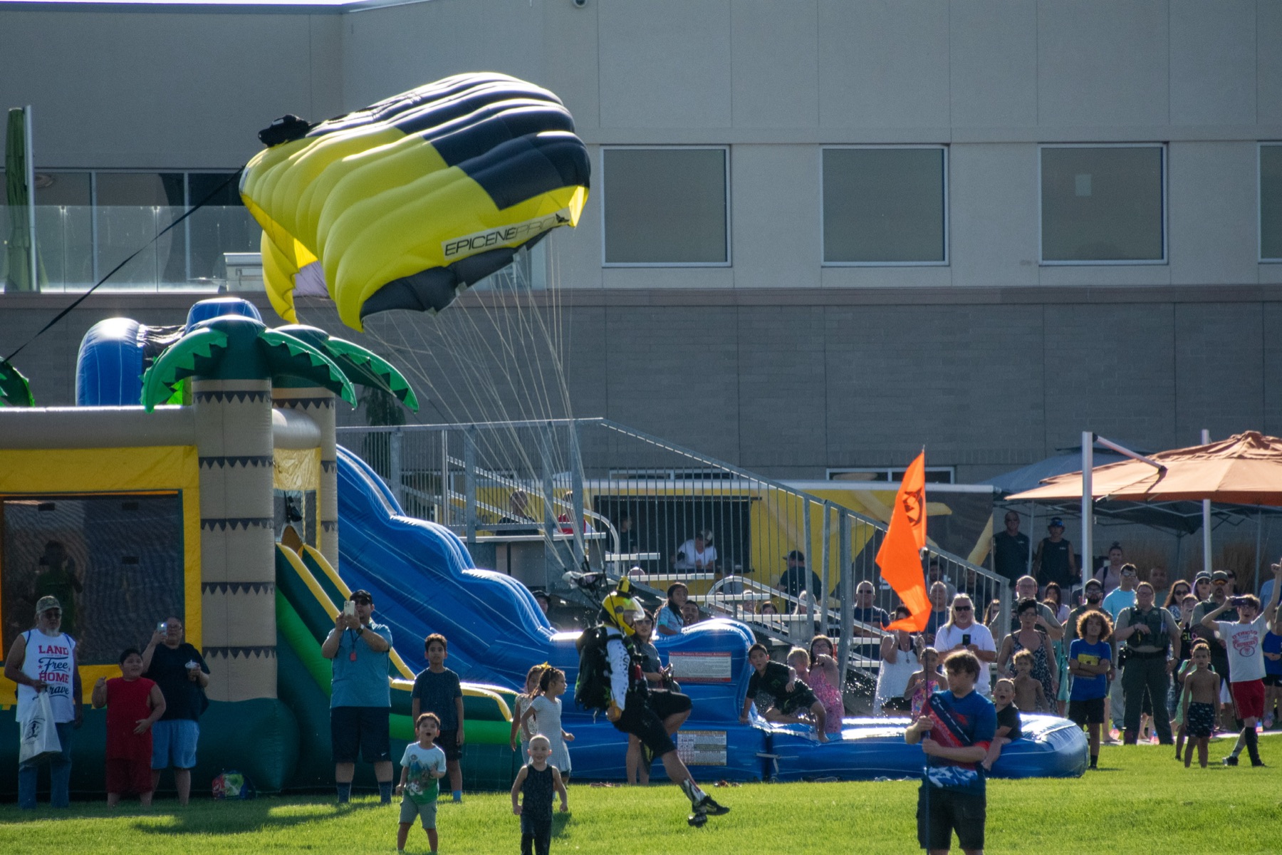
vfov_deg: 3.1
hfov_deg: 4.6
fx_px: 16024
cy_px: 428
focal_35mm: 450
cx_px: 641
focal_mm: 300
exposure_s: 1/8000
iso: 2000
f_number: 5.6
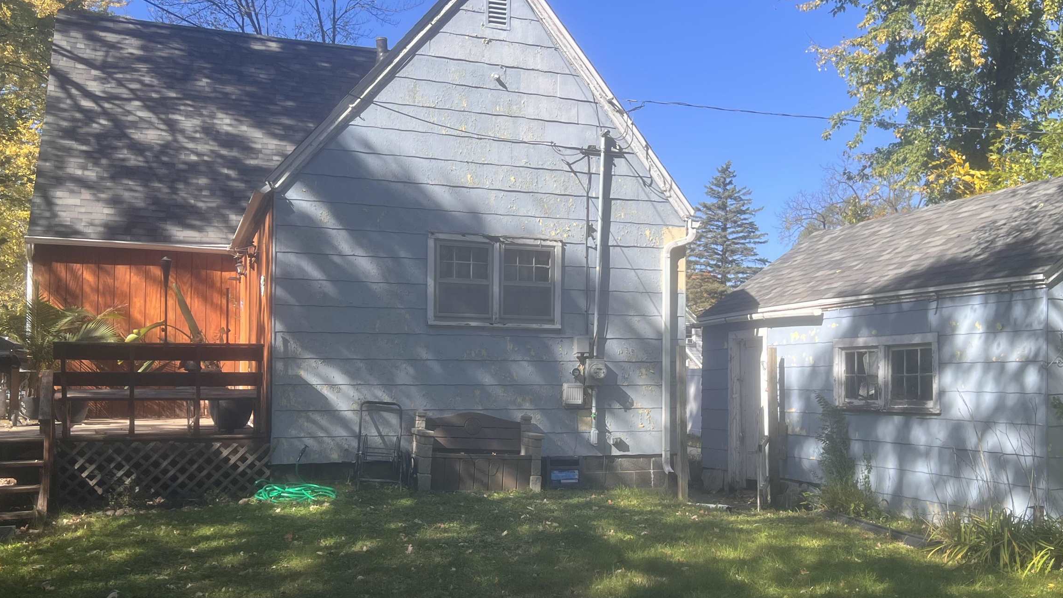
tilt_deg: +1.1
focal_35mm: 38
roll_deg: -0.2
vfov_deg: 31.1
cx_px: 584
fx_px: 1071
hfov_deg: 52.7
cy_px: 356
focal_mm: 5.7
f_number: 1.5
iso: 50
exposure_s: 1/1511
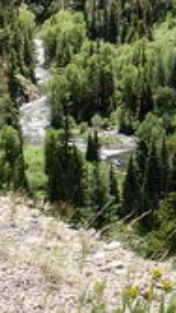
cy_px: -31
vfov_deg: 20.7
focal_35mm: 98
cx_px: 326
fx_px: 813
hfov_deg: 11.4
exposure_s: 1/320
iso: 125
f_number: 4.1
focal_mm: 5.4
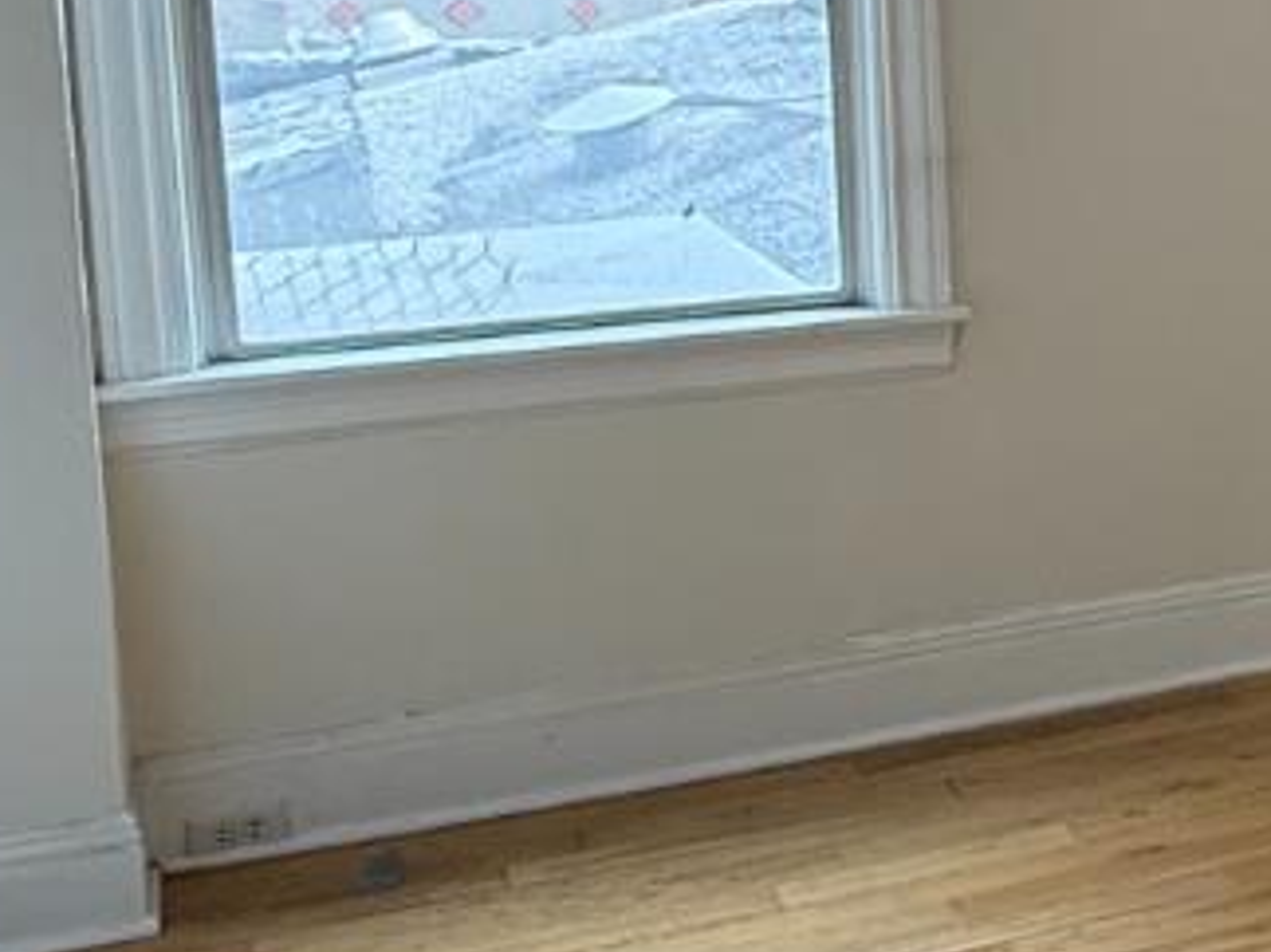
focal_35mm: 65
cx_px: 1720
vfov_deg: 22.2
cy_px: 136
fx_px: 2386
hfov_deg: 25.1
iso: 125
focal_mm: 2.22
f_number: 2.2
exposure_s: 1/120
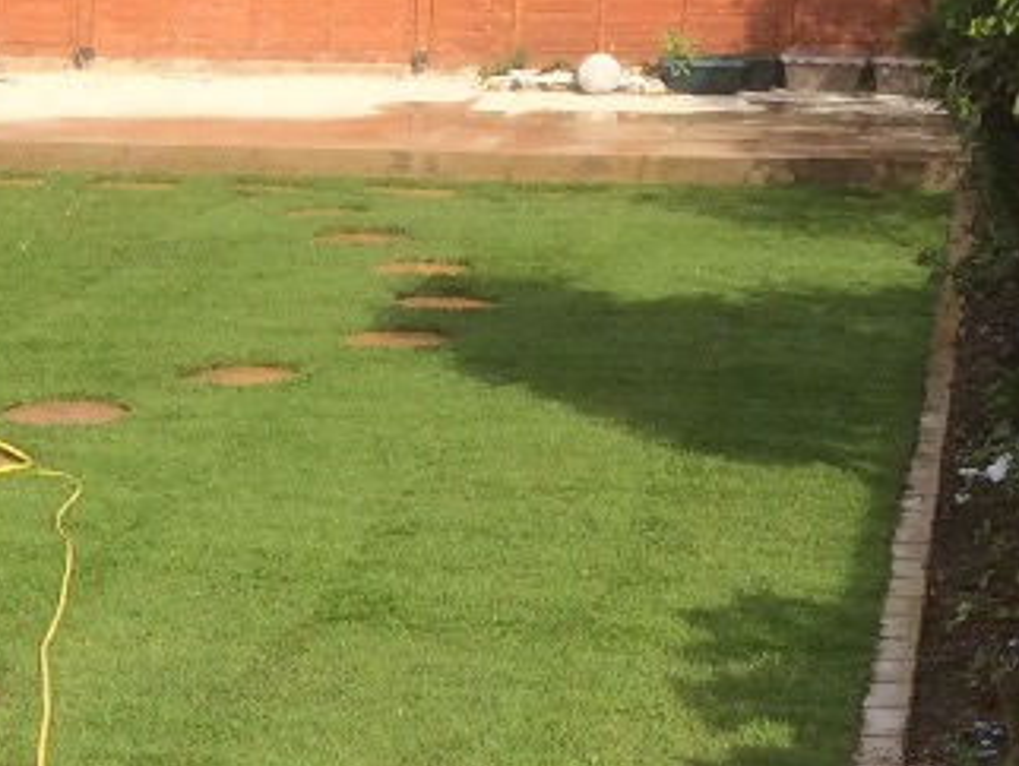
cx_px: -218
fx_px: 3182
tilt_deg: -17.9
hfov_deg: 17.3
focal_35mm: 108
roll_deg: +1.2
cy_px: 804
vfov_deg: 13.5
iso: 32
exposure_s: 1/933
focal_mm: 4.15
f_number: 2.2
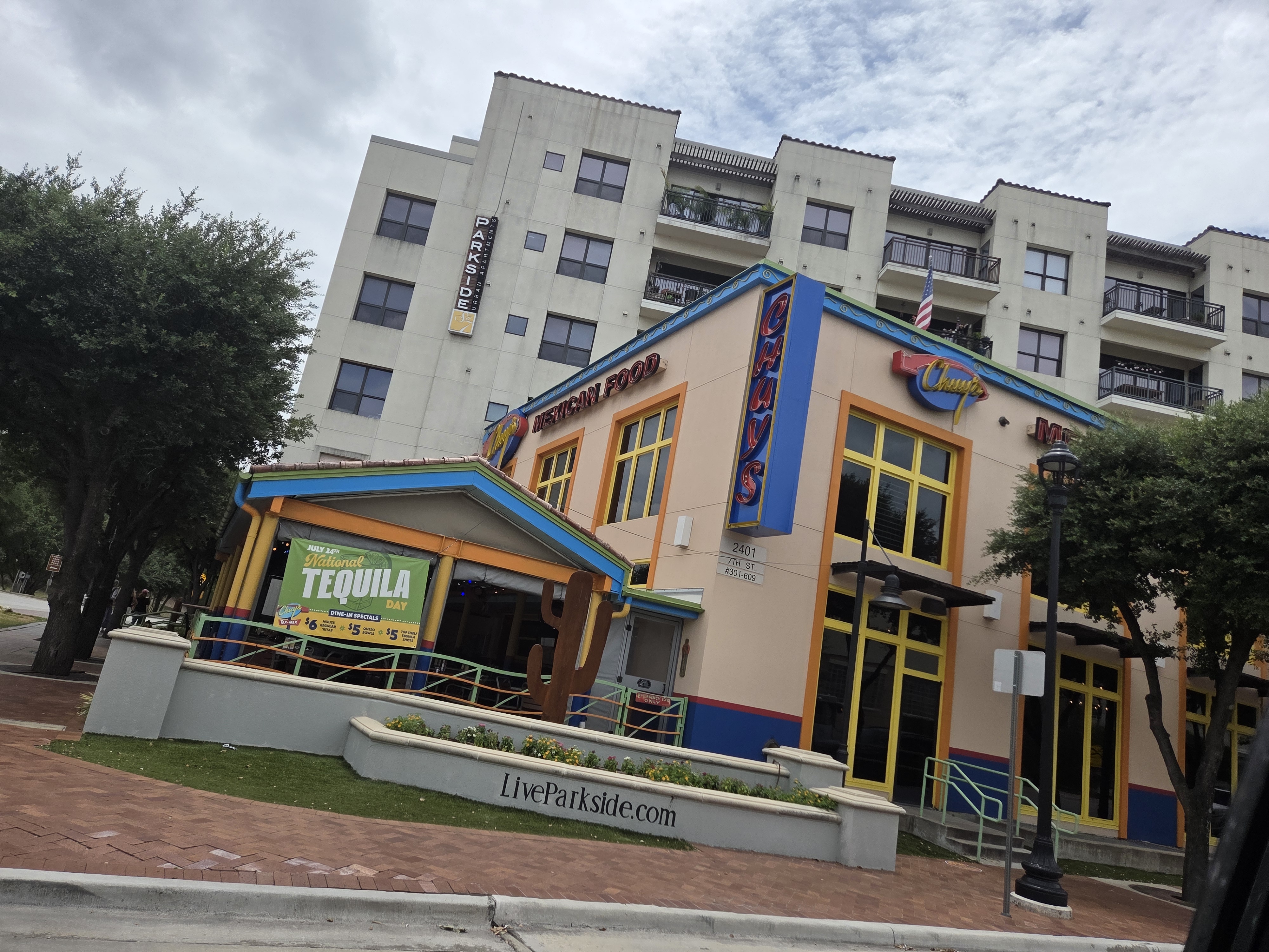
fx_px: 843
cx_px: 634
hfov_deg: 73.9
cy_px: 476
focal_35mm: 23
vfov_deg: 58.9
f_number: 1.8
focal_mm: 5.4
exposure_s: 1/7891
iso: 80
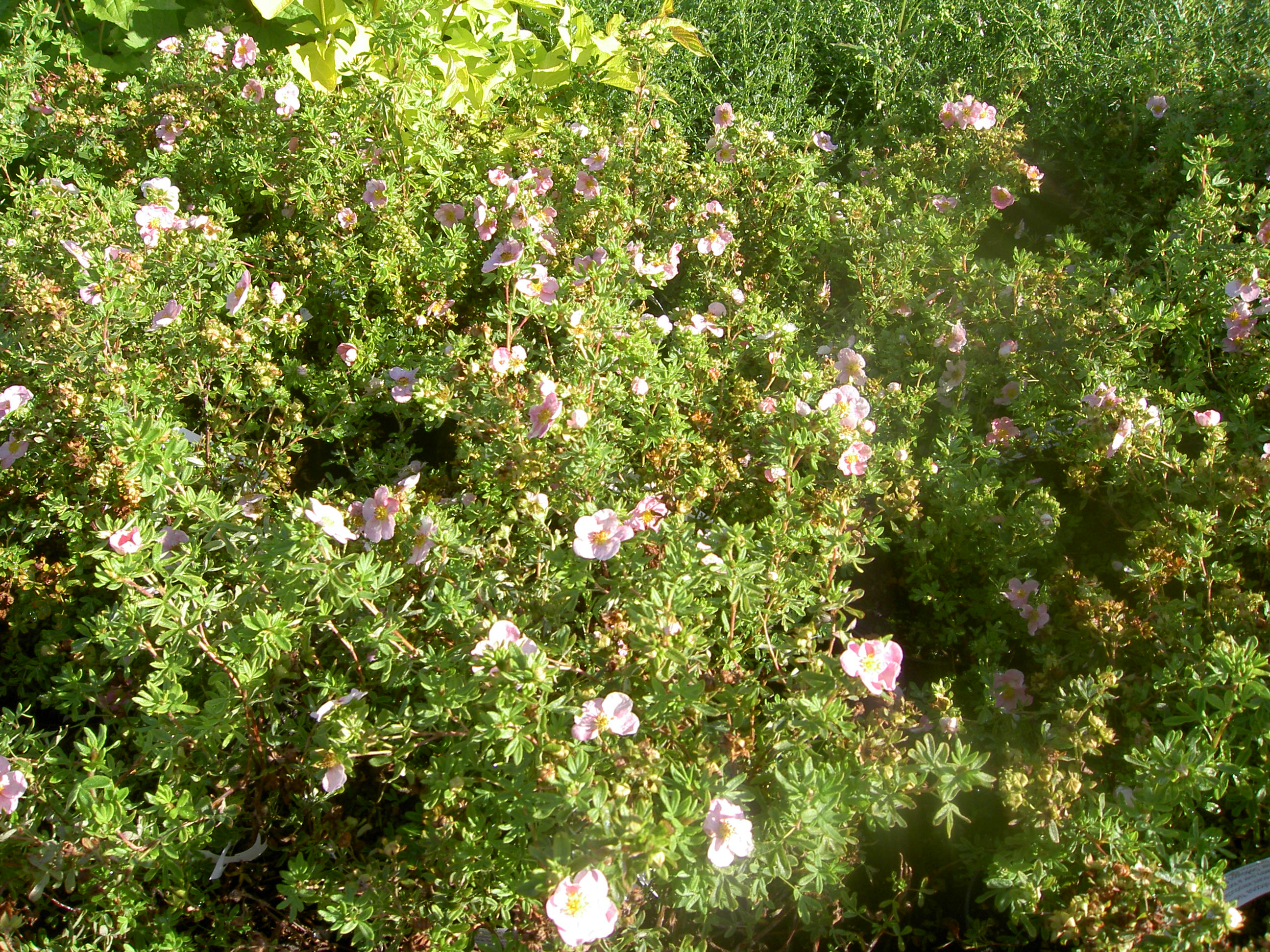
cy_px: 476
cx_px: 635
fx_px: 1247
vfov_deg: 41.8
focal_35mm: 34
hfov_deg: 54.0
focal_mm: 5.6
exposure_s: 1/125
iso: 50
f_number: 4.7
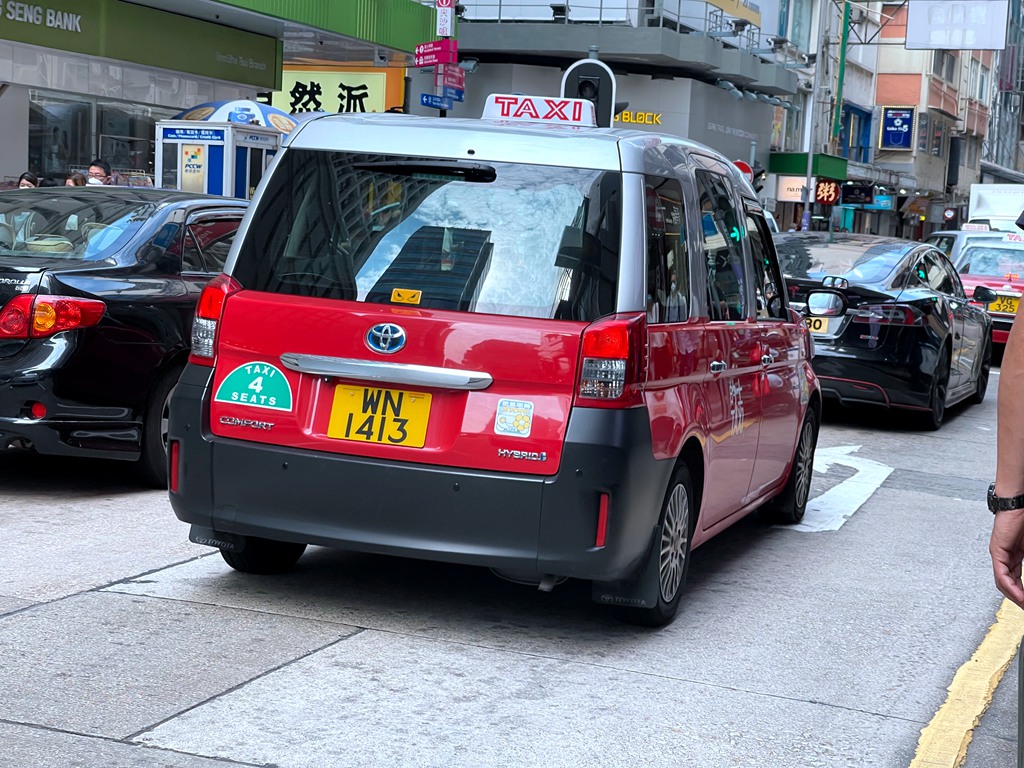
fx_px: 1893
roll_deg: -2.0
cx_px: 512
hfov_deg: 30.3
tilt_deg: -5.8
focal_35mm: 64
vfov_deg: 22.9
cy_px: 384
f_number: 2.2
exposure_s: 1/179
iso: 20
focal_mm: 7.5
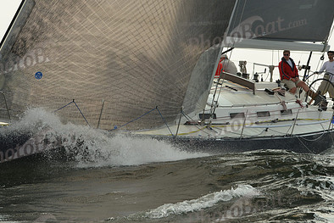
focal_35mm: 103
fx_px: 956
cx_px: 144
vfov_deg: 13.3
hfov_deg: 19.8
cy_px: 89
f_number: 8
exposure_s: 1/1250
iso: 320
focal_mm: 70
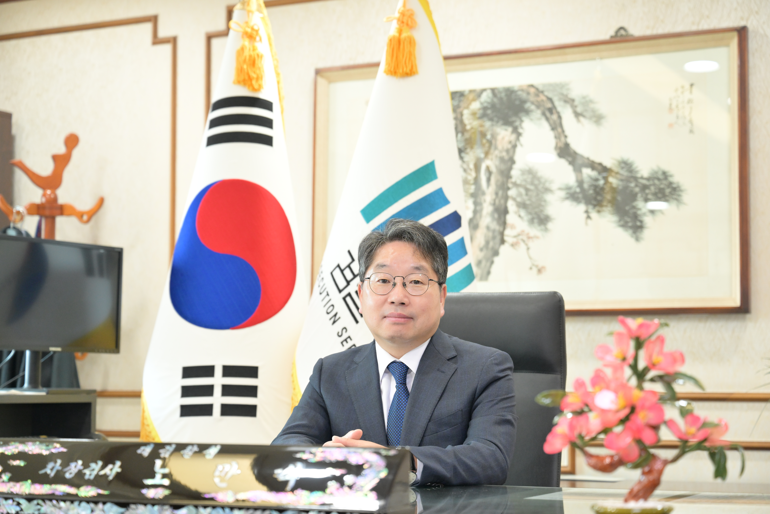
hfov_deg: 28.8
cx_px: 385
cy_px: 257
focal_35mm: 70
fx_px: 1497
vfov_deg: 19.5
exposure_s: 1/200
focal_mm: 70
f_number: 4
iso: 1600
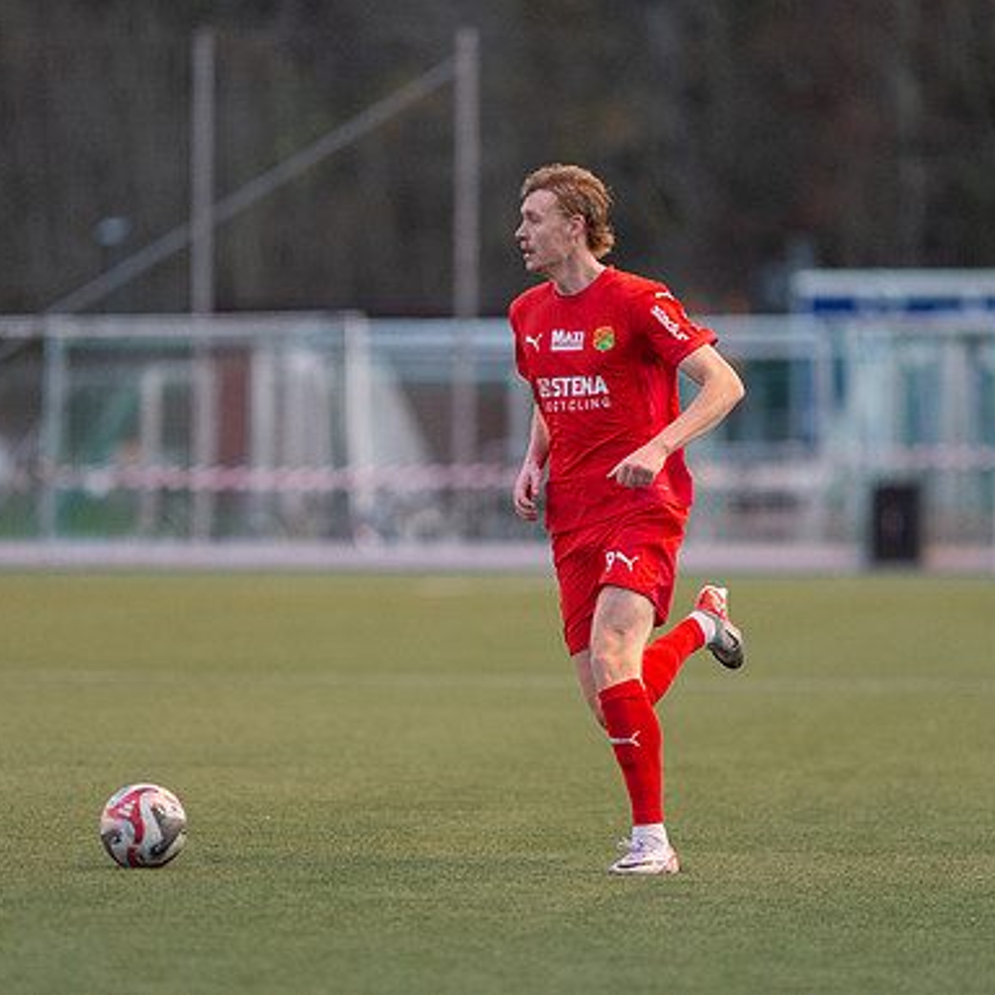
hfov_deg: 4.6
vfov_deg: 4.6
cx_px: 487
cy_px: 498
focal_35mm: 385
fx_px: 12520
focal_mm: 300
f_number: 3.2
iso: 4500
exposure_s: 1/1000
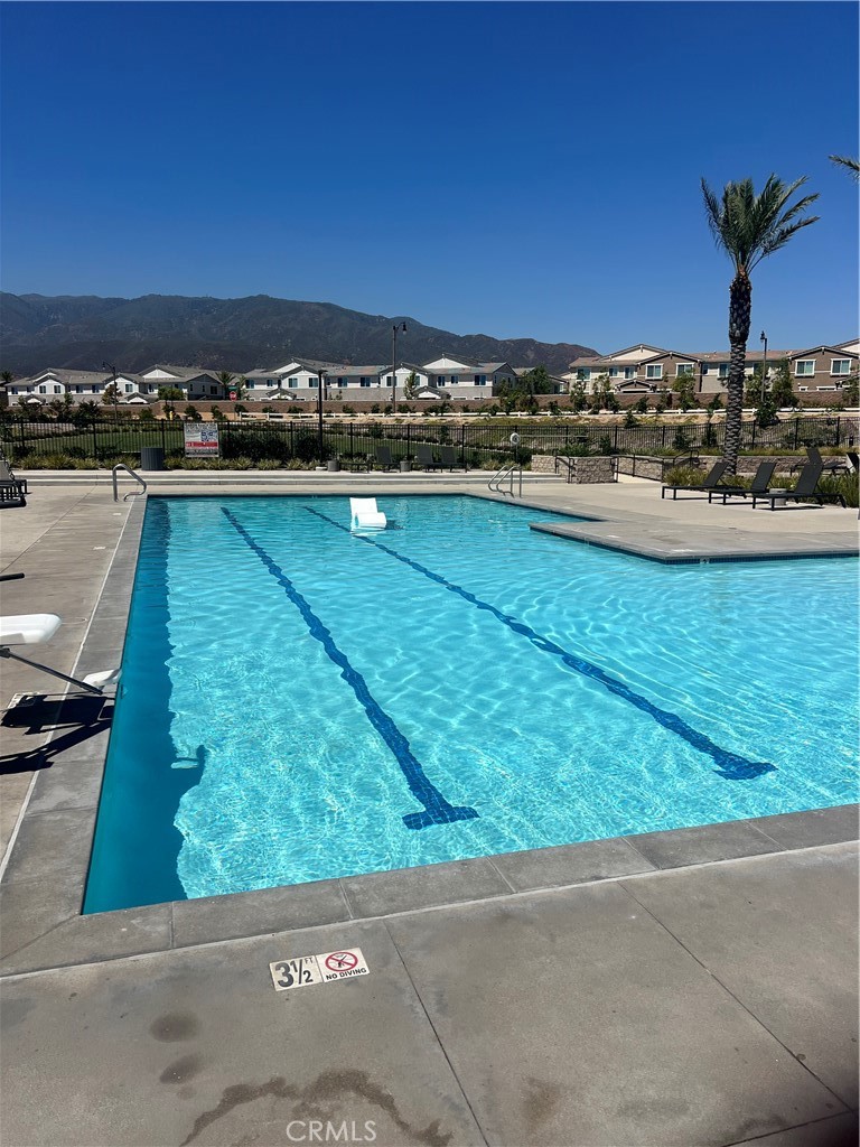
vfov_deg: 67.3
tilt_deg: -8.5
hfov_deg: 53.1
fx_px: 861
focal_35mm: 26
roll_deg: -1.0
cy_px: 574
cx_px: 430
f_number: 1.5
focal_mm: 5.7
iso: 50
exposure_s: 1/10309
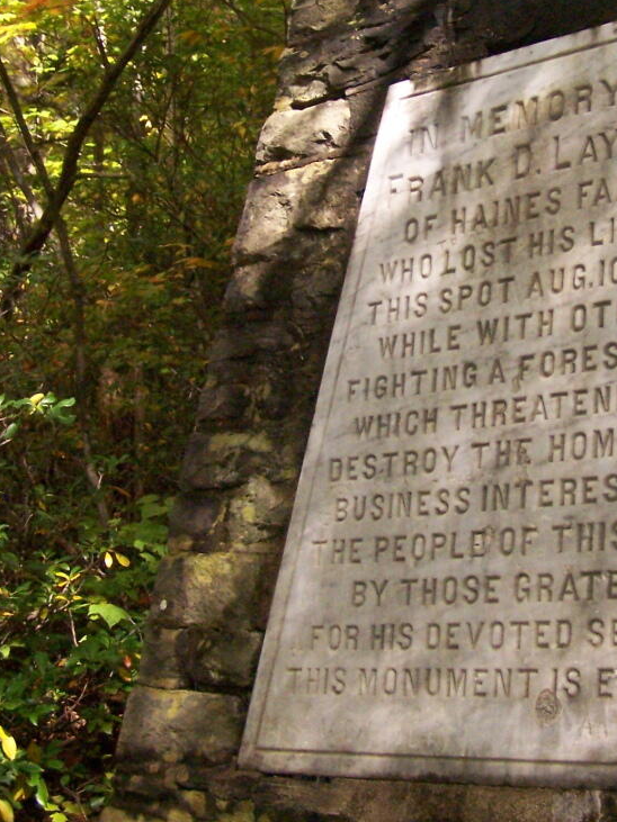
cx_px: 464
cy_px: 294
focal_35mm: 71
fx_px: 1688
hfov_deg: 20.6
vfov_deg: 27.3
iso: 400
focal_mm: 6.3
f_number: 2.8
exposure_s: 1/800
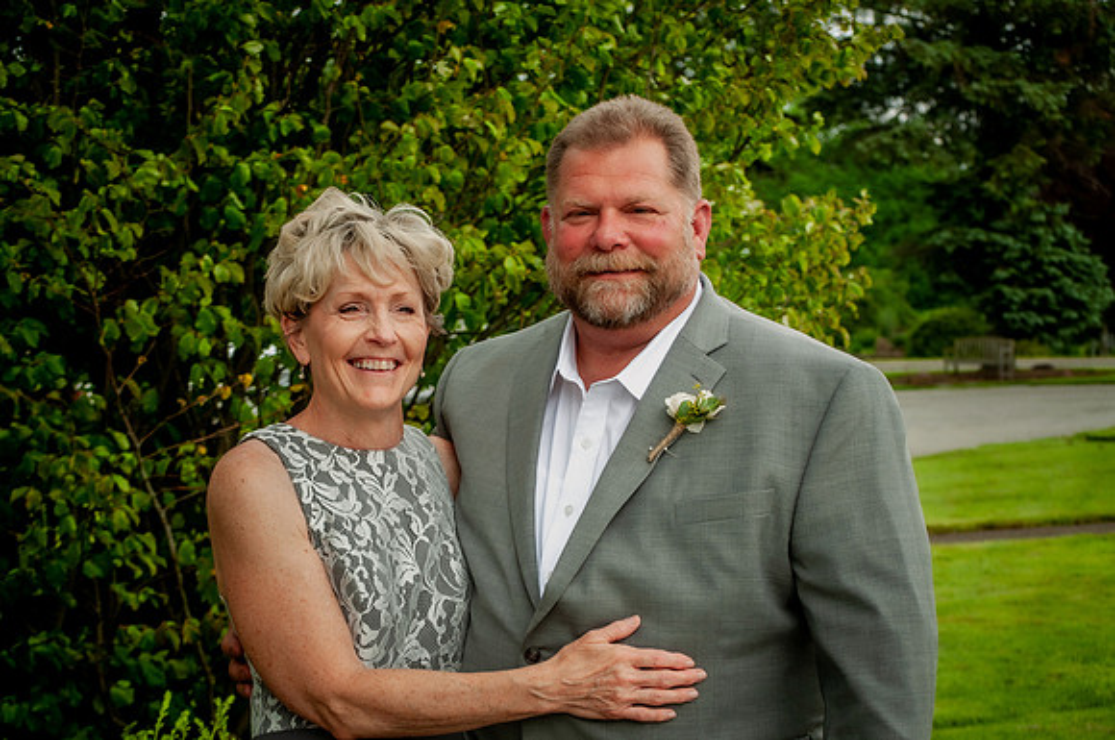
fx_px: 2552
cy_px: 370
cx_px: 558
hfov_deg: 24.6
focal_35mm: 82
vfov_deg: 16.5
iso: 200
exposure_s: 1/160
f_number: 6.3
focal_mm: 55
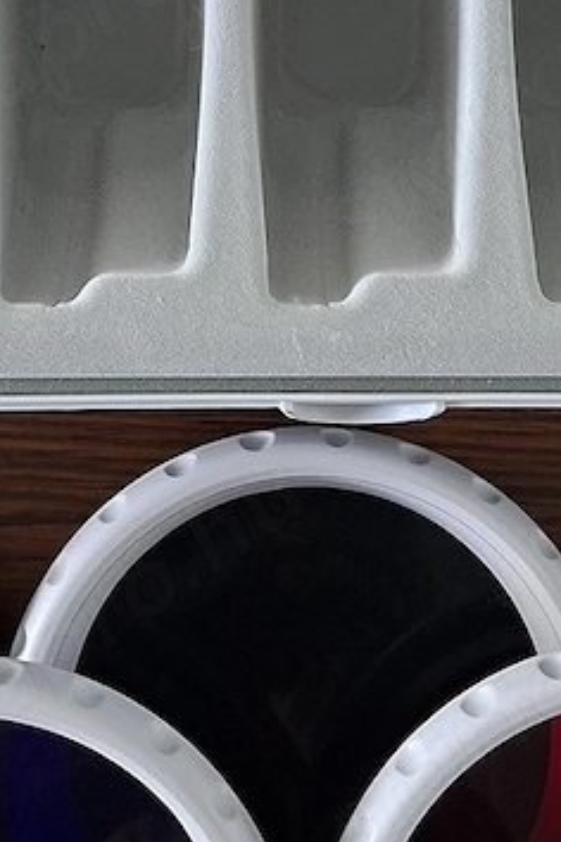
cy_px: 165
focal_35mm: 90
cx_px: 307
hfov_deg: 15.2
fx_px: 2104
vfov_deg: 22.3
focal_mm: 5.54
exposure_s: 1/33
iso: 320
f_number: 1.8
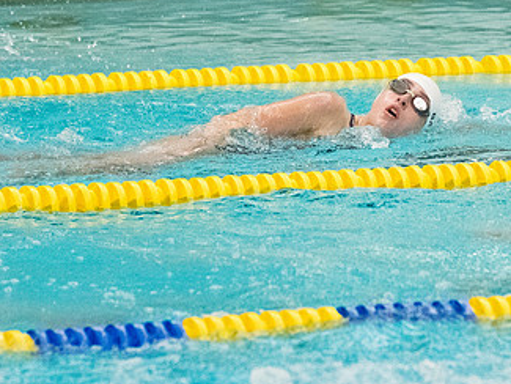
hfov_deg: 3.9
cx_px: 390
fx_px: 7590
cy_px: 120
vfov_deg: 2.9
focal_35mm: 514
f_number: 4.5
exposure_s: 1/1250
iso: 8000
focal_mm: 200
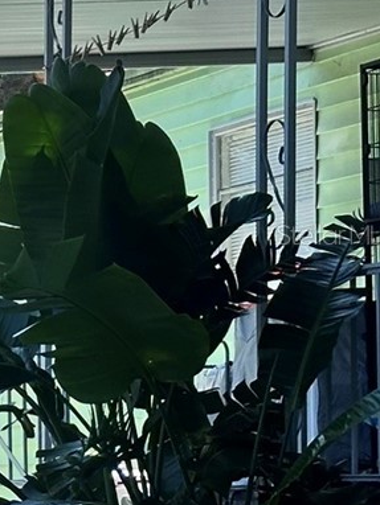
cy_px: 234
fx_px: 2939
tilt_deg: +5.2
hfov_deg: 6.8
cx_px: -658
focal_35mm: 201
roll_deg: -0.3
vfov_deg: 9.8
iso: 64
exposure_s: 1/1030
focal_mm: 6.86
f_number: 1.78
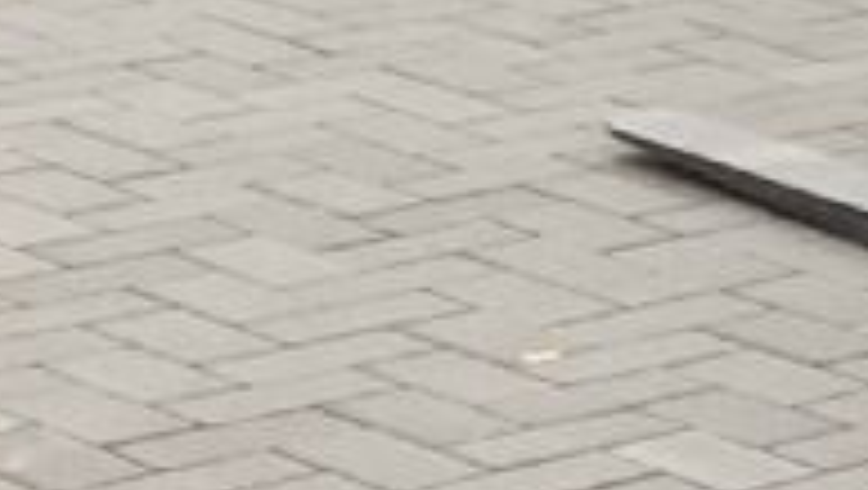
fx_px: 5161
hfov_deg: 8.3
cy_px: -387
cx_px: 2483
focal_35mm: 224
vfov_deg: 5.4
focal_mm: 3.3
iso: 50
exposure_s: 1/120
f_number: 2.4
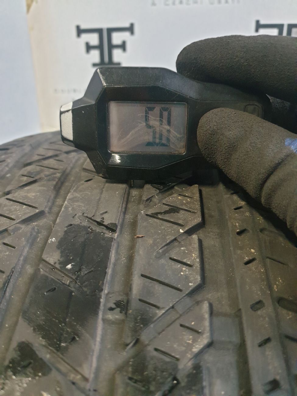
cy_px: 198
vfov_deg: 67.3
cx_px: 148
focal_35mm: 26
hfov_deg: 53.1
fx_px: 297
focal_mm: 4.3
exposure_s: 1/50
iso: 640
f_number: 1.5
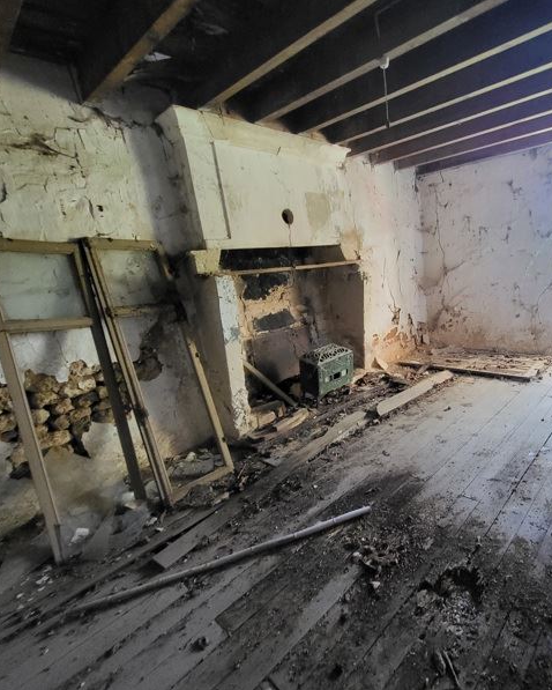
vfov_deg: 89.6
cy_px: 346
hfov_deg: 73.9
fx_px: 347
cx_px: 381
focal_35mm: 17
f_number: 2.2
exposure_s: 1/33
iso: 500
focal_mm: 1.74
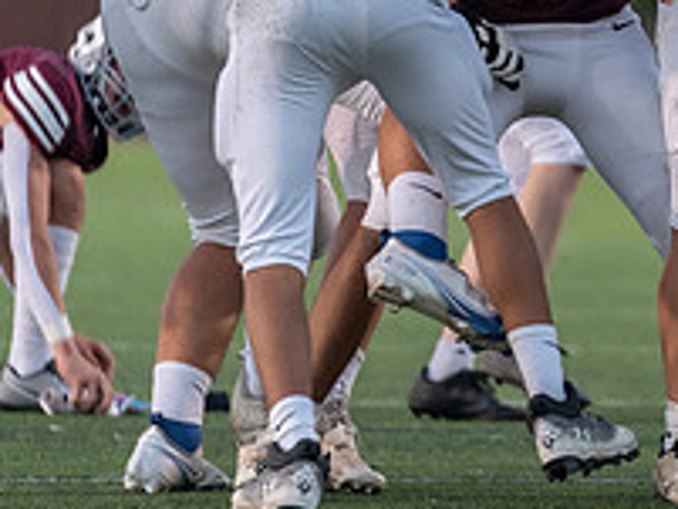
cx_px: 786
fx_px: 10544
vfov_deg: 2.8
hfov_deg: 3.7
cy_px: 19
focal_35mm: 538
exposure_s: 1/1250
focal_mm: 194
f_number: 2.8
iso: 1000
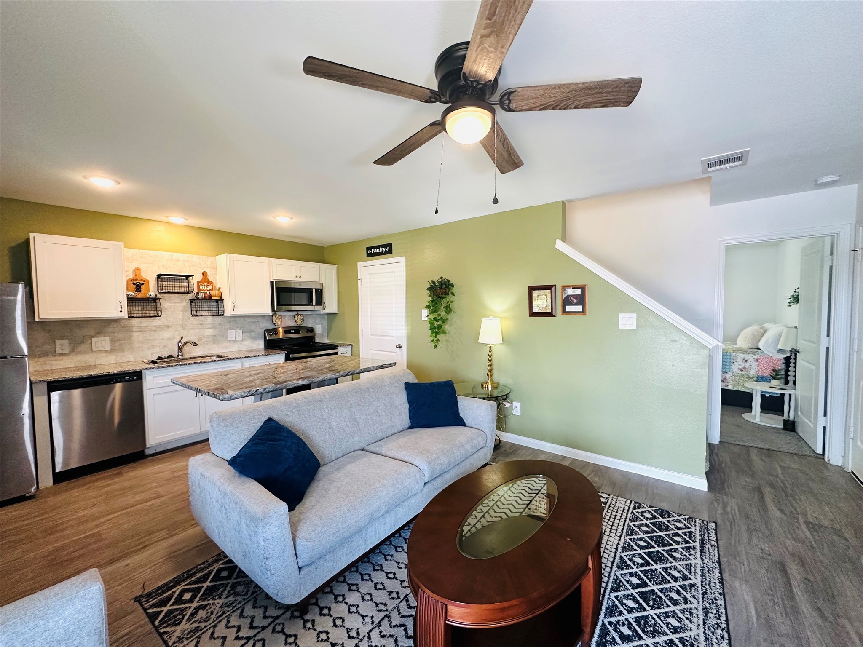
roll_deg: +0.2
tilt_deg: -3.1
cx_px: 432
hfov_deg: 102.1
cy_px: 324
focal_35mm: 14
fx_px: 349
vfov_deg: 85.7
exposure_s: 1/120
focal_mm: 2.22
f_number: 2.2
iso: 250
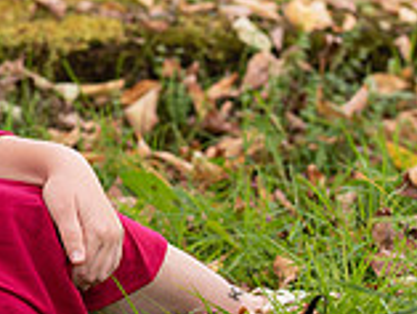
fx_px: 3002
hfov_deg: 7.8
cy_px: 20
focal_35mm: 249
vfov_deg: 6.0
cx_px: -173
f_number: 3.5
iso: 400
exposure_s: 1/200
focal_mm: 70
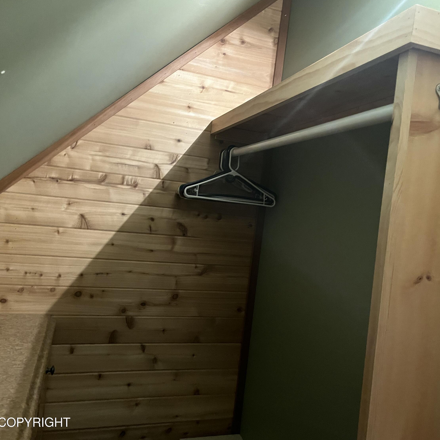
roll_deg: -6.6
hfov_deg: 52.3
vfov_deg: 52.5
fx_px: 446
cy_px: 220
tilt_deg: -1.8
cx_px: 253
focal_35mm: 31
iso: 640
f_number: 1.6
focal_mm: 5.1
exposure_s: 1/30
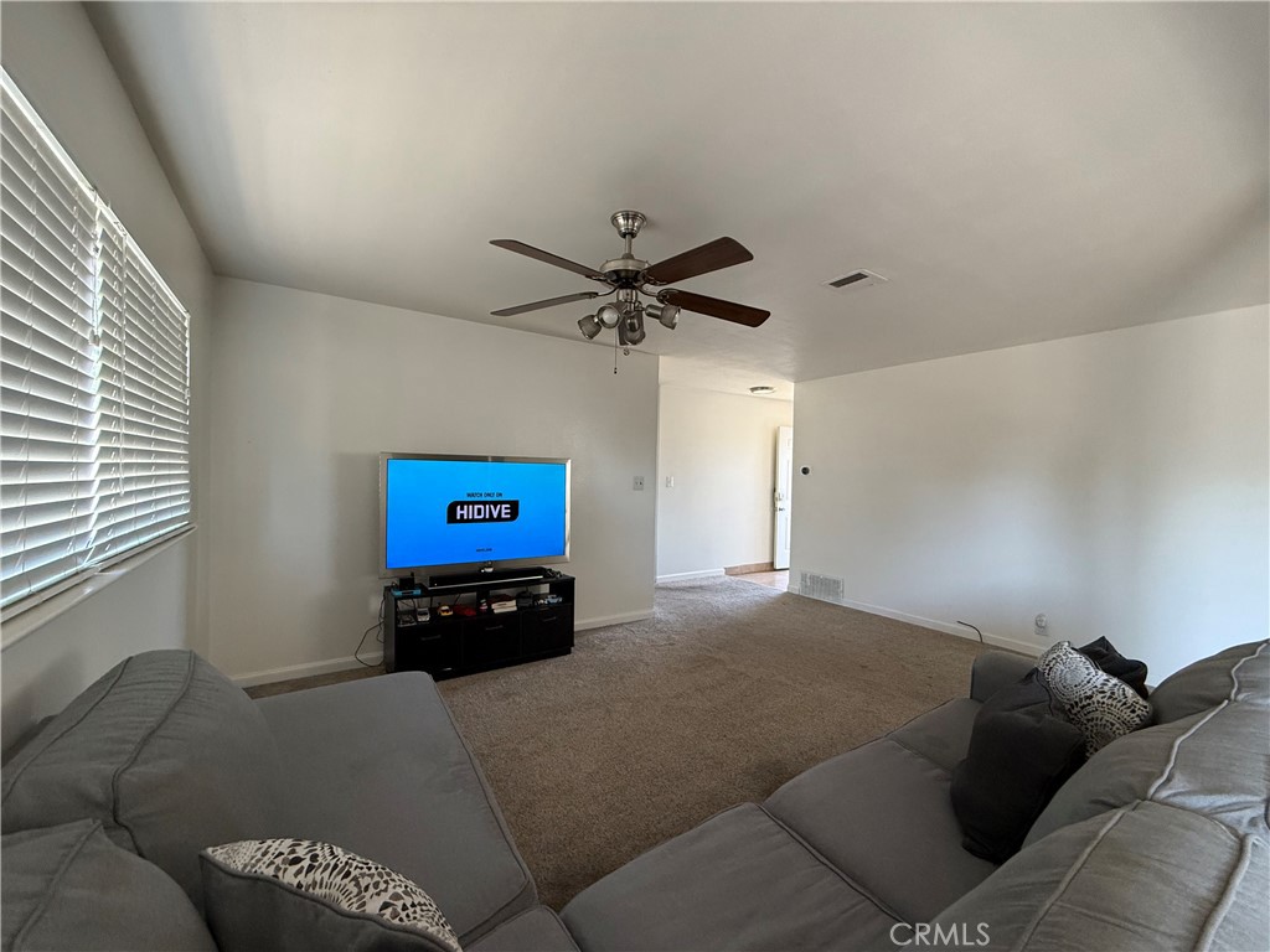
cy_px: 476
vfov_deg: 85.7
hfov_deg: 102.1
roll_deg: -1.0
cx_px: 635
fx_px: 514
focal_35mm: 14
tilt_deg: -0.2
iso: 320
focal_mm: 2.22
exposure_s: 1/81
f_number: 2.2
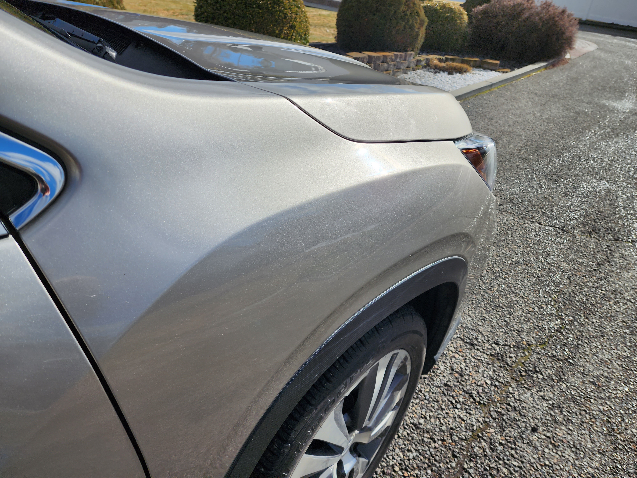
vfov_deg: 58.9
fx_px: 423
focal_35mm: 23
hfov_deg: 73.9
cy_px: 239
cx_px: 318
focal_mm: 6.4
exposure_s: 1/2443
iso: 12
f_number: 1.8
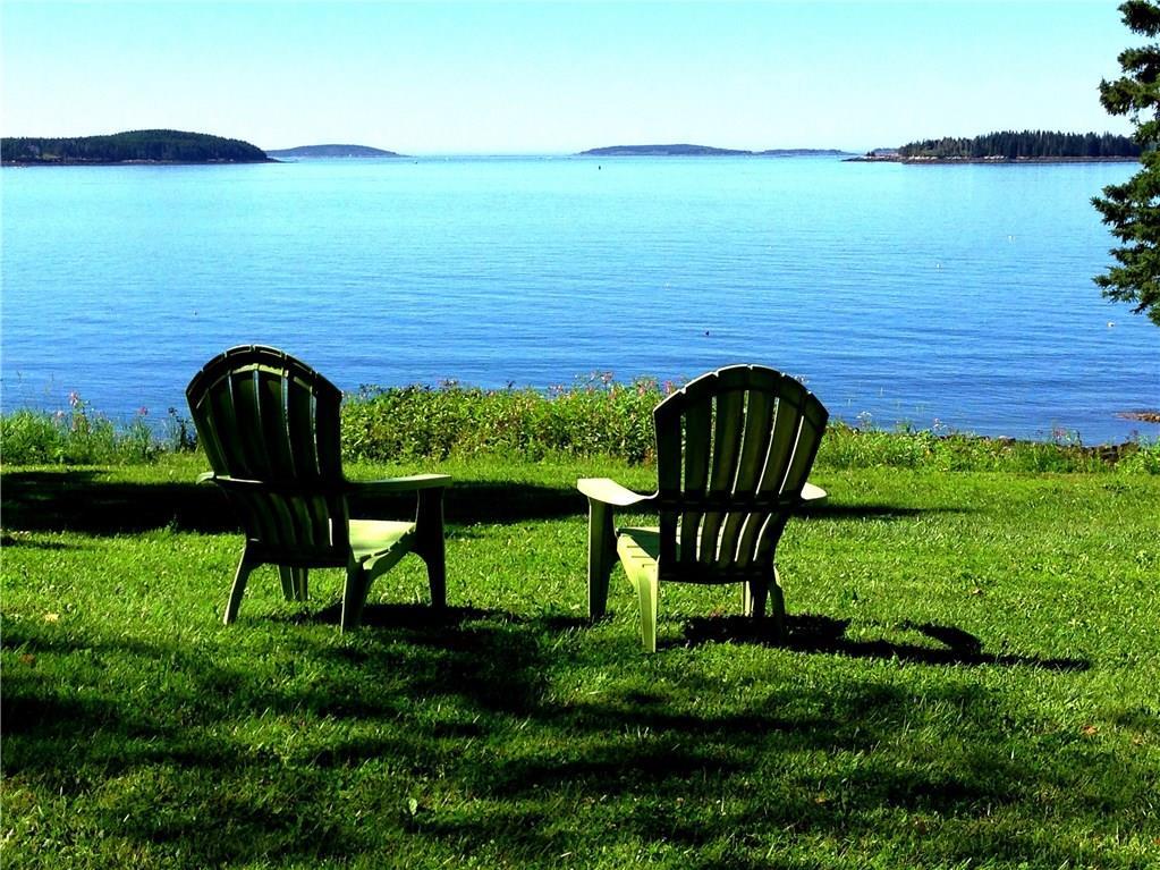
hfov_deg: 55.4
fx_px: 1106
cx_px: 580
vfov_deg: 42.9
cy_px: 435
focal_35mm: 33
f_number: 2.4
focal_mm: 4.13
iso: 50
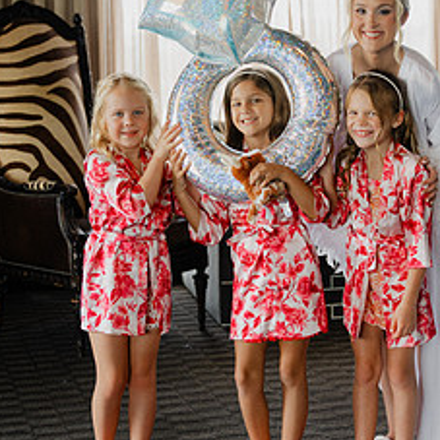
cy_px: 196
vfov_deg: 18.1
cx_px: 283
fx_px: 1381
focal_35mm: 96
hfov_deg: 18.1
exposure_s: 1/320
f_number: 2.8
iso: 800
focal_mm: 57
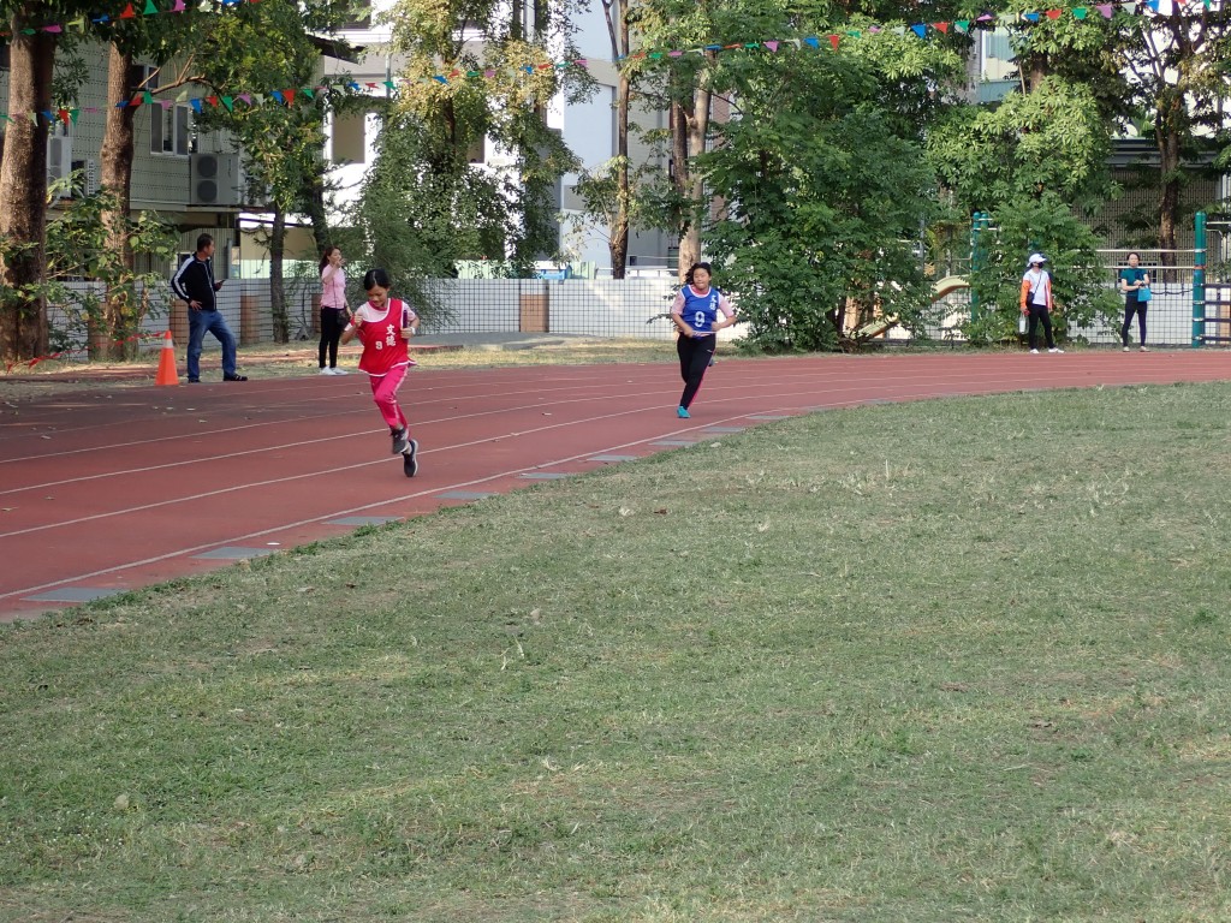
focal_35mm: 80
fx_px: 2845
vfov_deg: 18.4
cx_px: 616
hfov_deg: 24.4
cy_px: 462
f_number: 4.4
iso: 100
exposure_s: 1/160
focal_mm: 14.41
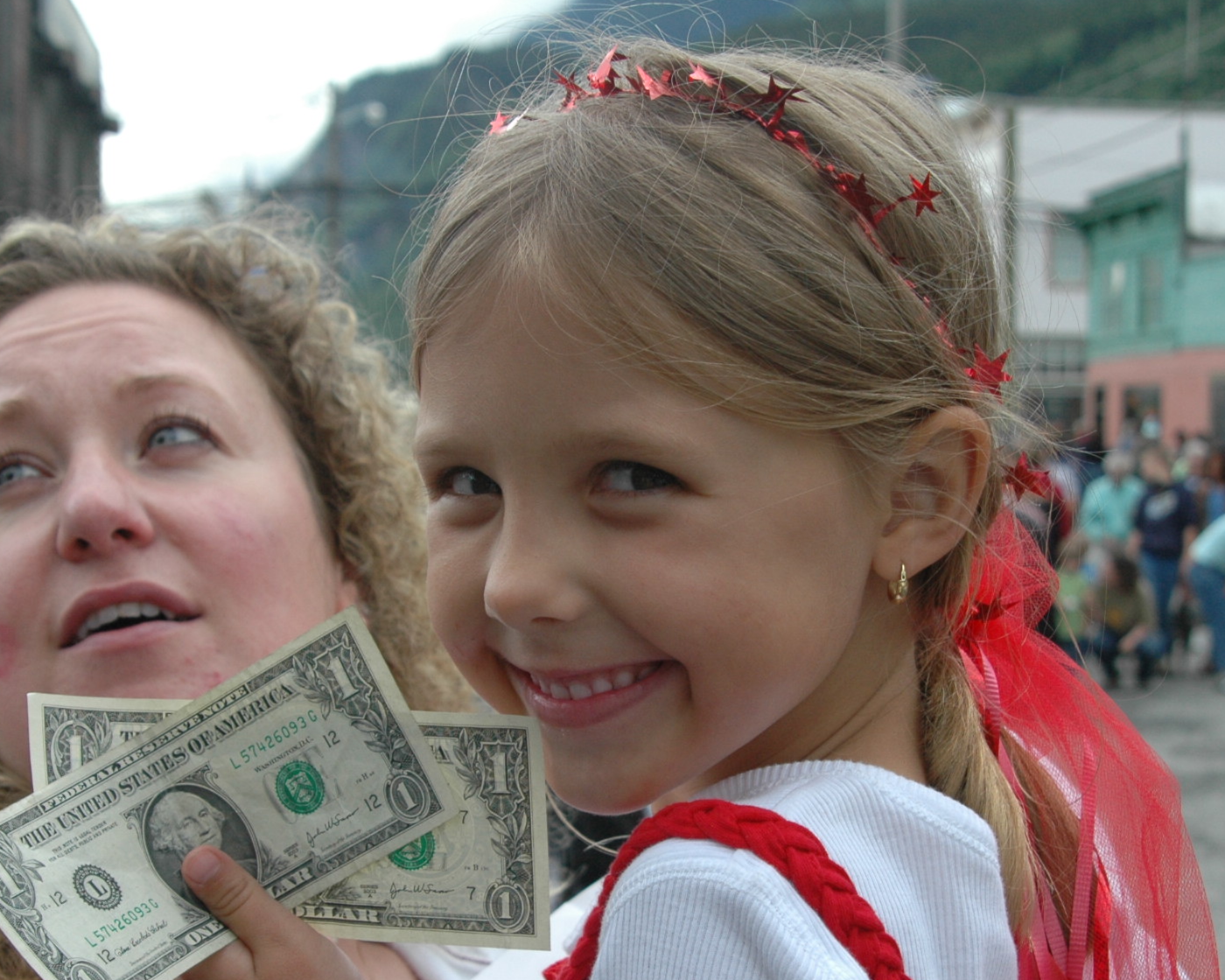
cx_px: 605
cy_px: 626
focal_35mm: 63
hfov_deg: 30.0
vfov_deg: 24.1
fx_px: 2284
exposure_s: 1/250
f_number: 8
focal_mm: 28
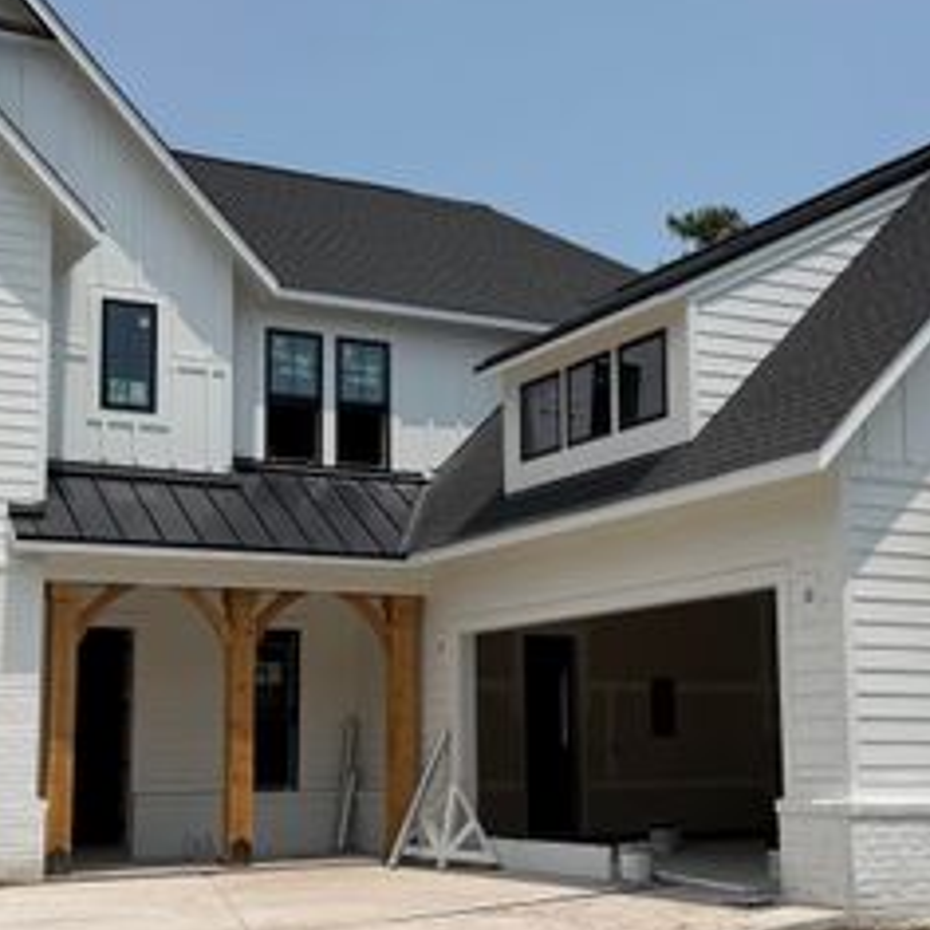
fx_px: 1368
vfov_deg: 37.3
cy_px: 339
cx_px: 473
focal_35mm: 45
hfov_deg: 37.6
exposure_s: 1/9091
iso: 80
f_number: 1.78
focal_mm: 6.76
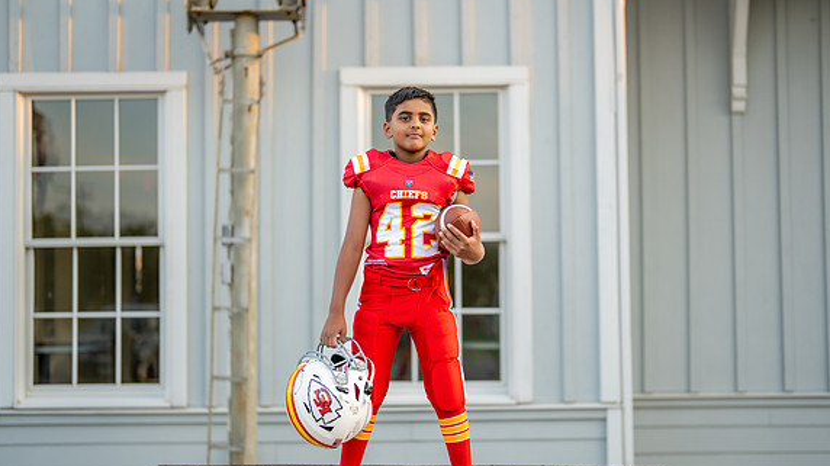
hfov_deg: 34.9
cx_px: 406
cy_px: 247
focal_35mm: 60
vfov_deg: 20.0
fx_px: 1320
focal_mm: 50
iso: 200
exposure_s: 1/2000
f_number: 1.2
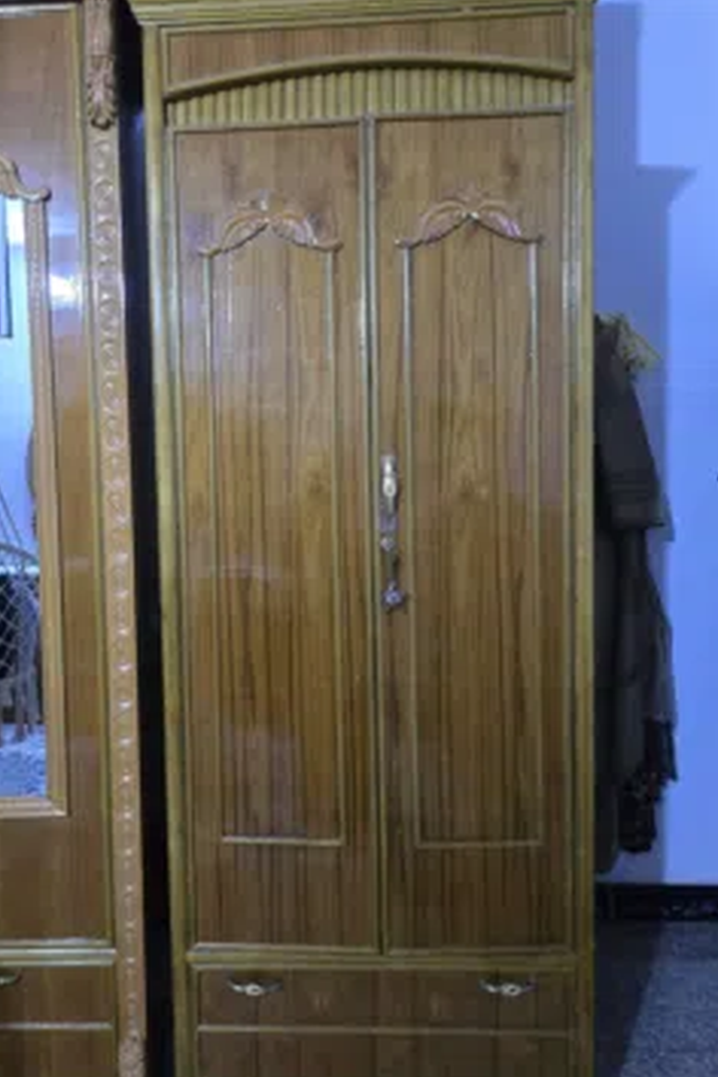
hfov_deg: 47.6
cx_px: 277
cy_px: 529
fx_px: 808
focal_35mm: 27
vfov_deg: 67.4
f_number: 1.7
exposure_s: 1/100
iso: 1600
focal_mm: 6.3
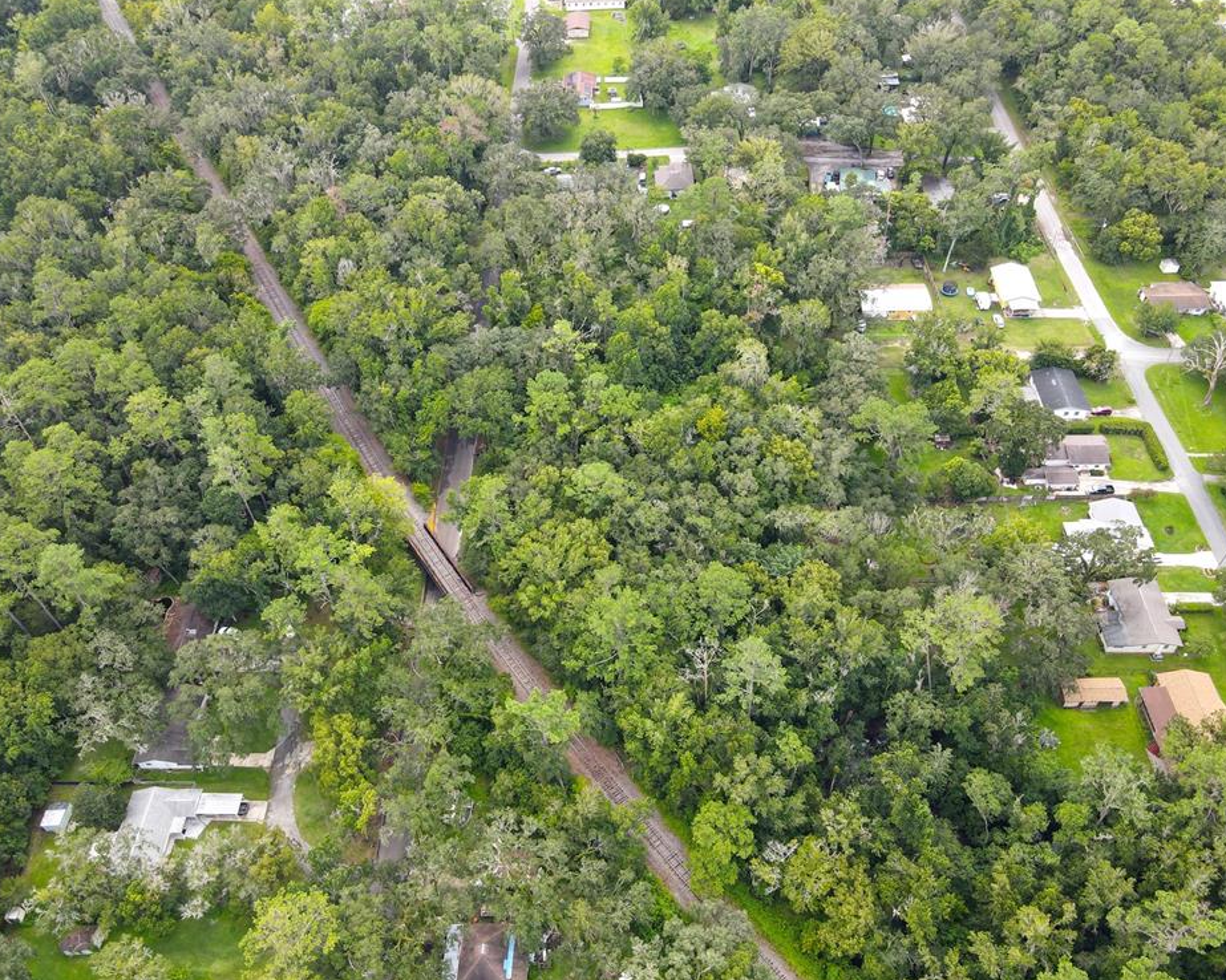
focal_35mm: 26
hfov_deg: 66.0
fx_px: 943
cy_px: 497
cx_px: 627
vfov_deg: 54.9
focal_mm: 4.5
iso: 100
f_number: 2.8
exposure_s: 1/80
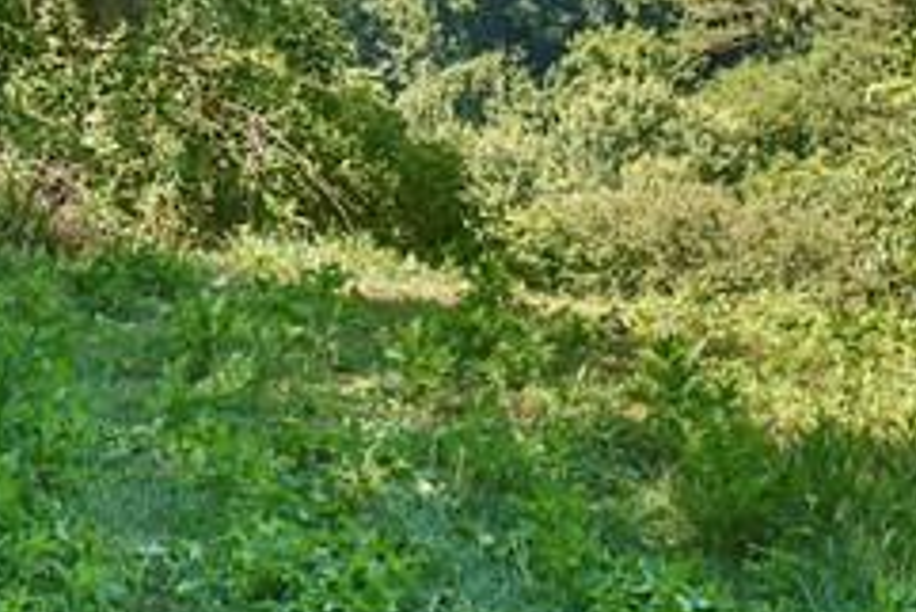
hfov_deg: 18.7
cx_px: 150
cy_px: -30
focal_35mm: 108
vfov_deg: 12.5
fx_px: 2750
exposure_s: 1/250
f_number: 8
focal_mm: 24
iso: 1600
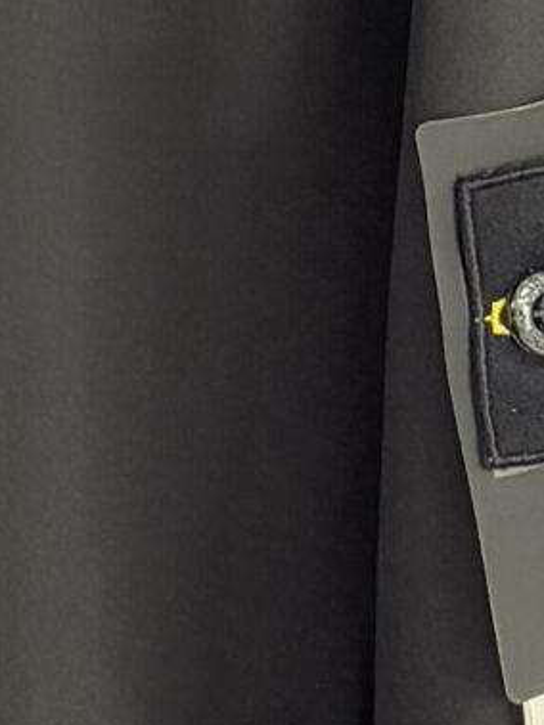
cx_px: -588
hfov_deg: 8.6
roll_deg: -0.1
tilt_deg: -3.0
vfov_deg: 9.9
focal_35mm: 162
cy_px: -1285
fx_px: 3396
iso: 800
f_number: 1.78
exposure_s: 1/36
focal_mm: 6.76
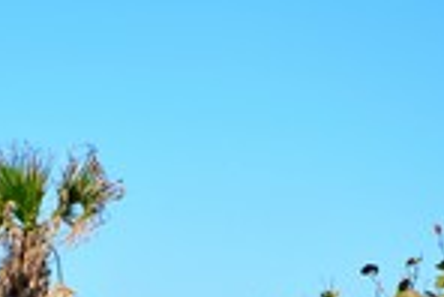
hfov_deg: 11.9
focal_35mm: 156
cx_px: -402
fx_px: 1926
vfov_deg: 8.5
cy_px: 492
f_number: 8
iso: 160
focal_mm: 24
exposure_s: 1/250
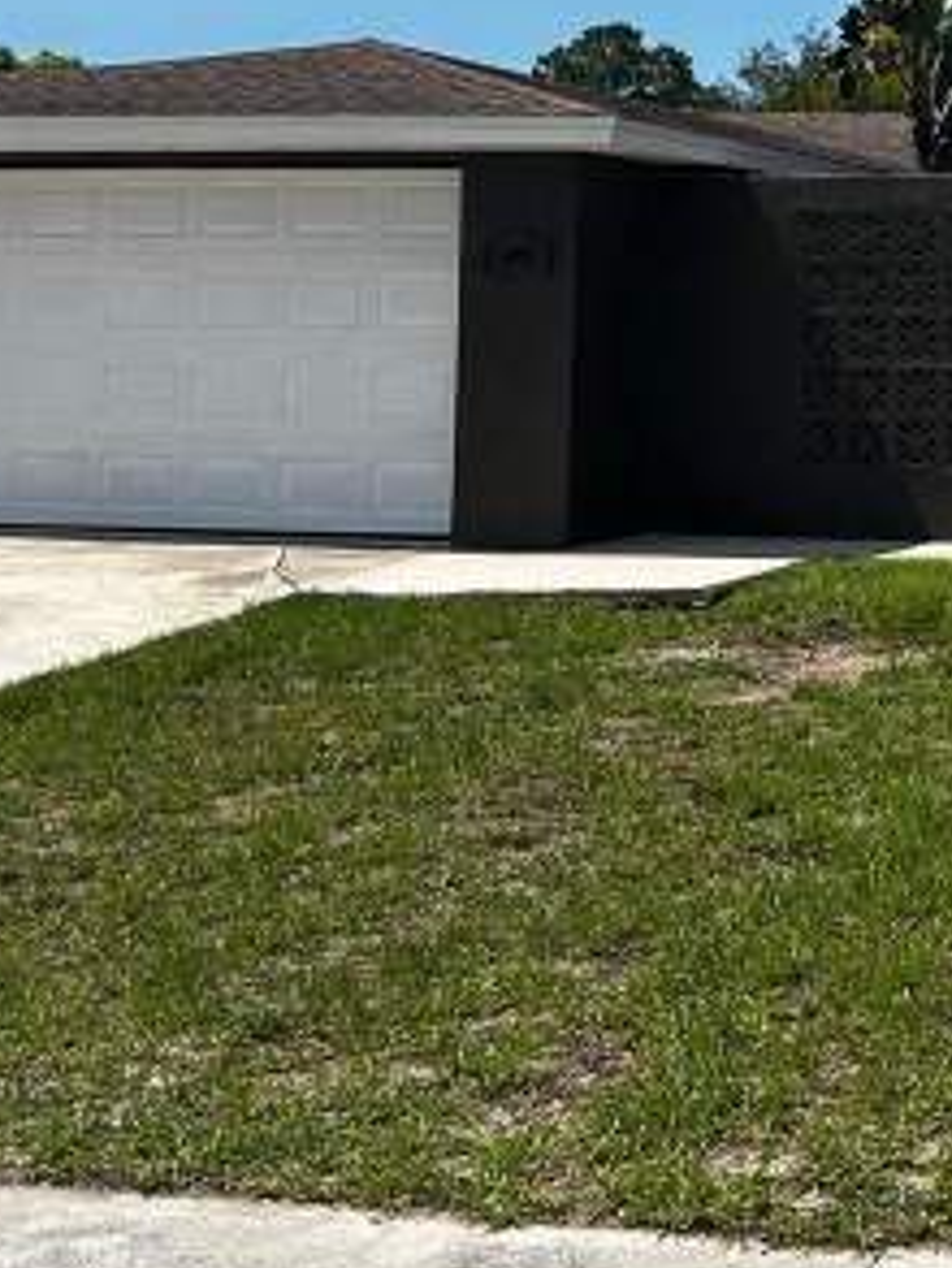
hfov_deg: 19.4
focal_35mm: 71
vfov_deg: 26.5
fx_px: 2602
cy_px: 134
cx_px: 1177
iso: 50
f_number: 1.5
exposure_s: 1/4630
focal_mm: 5.7
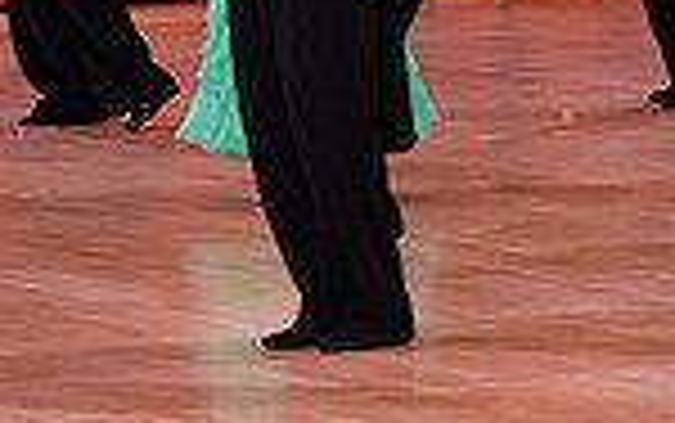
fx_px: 6664
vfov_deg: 3.6
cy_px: -133
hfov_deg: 5.7
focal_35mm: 362
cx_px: 1296
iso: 1600
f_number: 5
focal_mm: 92
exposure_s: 1/250
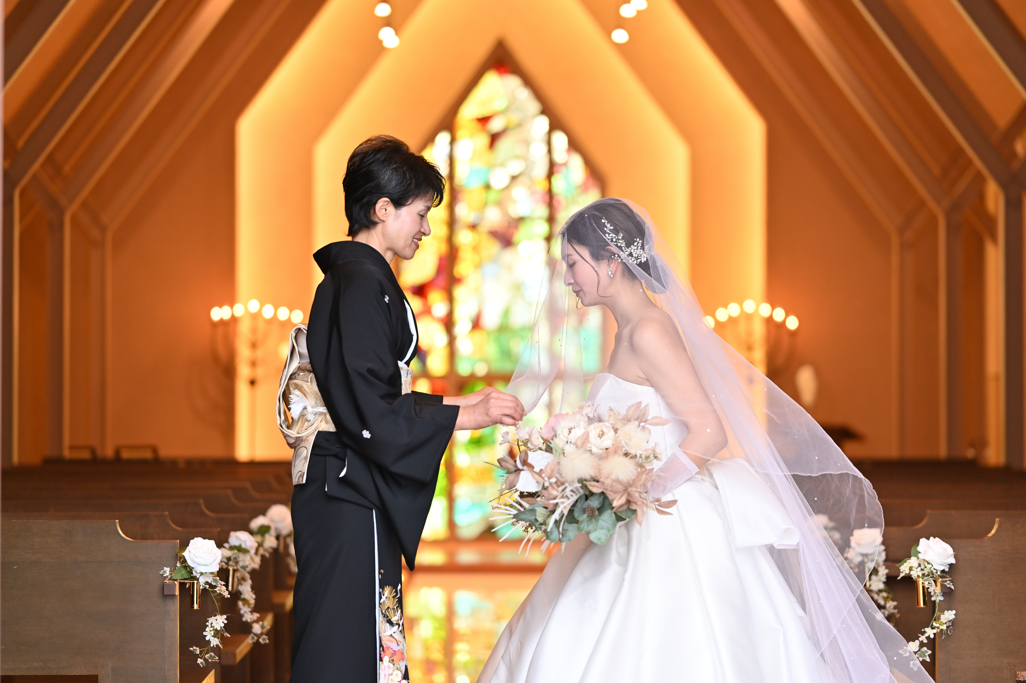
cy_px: 342
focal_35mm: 85
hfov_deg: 23.9
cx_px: 513
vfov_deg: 16.1
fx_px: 2421
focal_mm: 85
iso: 400
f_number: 1.8
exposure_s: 1/160
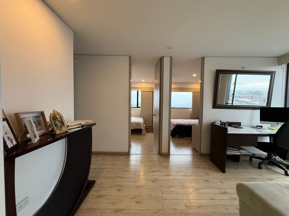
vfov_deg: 85.7
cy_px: 108
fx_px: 117
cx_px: 144
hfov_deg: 102.1
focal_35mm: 14
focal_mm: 2.22
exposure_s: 1/83
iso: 320
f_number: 2.2
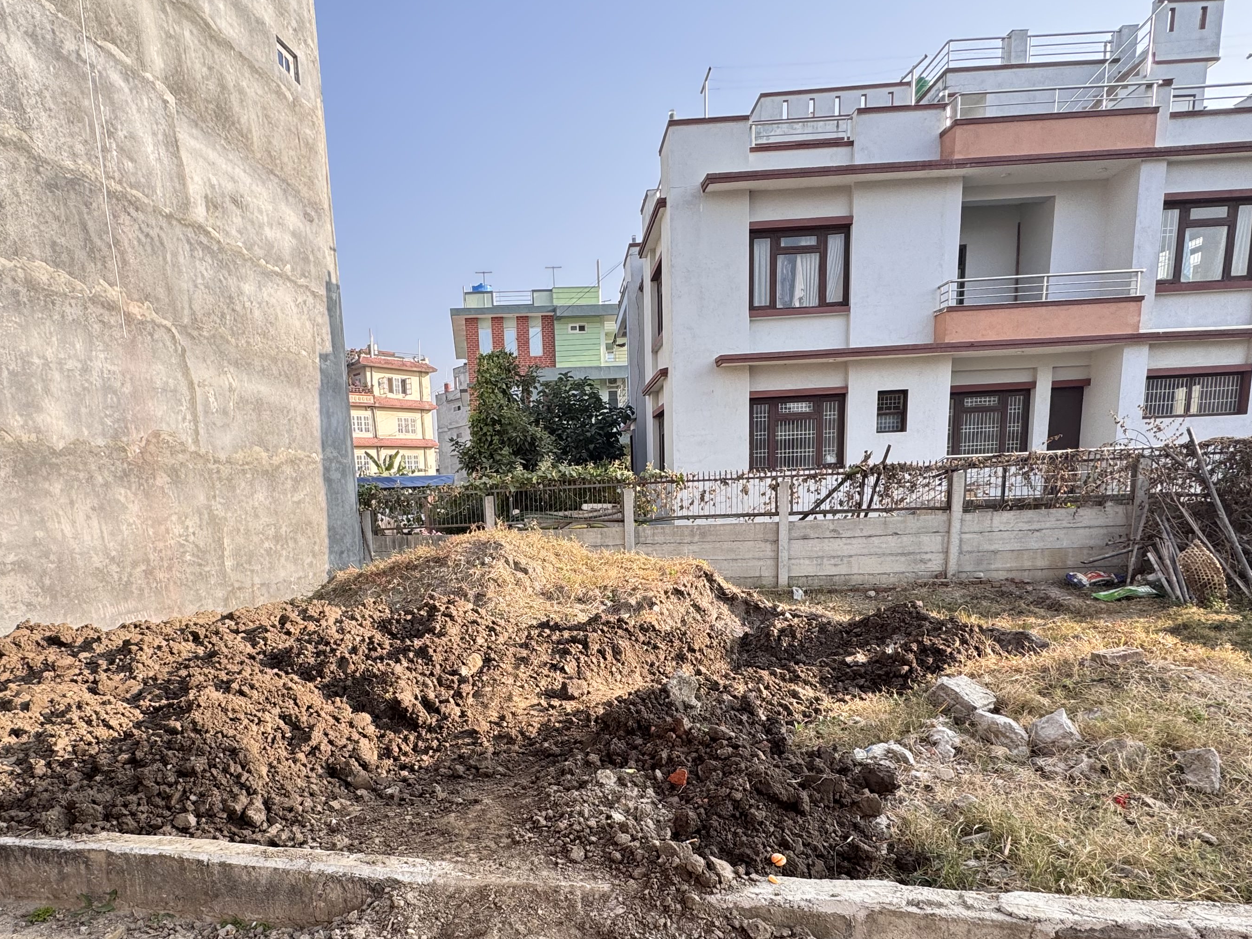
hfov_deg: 78.6
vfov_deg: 61.8
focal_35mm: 21
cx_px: 539
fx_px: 760
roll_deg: +2.4
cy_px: 632
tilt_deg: -11.1
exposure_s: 1/284
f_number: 2.2
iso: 40
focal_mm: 2.22
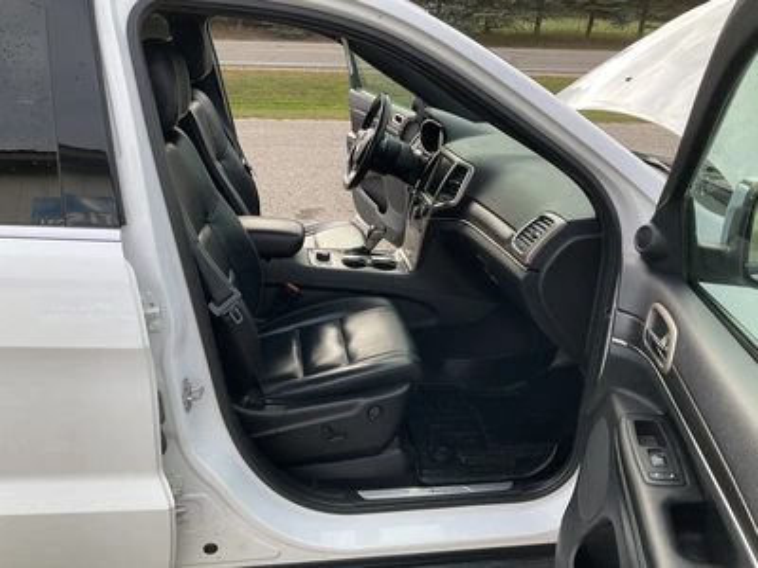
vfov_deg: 48.2
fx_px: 635
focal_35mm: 29
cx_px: 379
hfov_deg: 61.7
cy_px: 284
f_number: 1.8
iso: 20
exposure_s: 1/196
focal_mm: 3
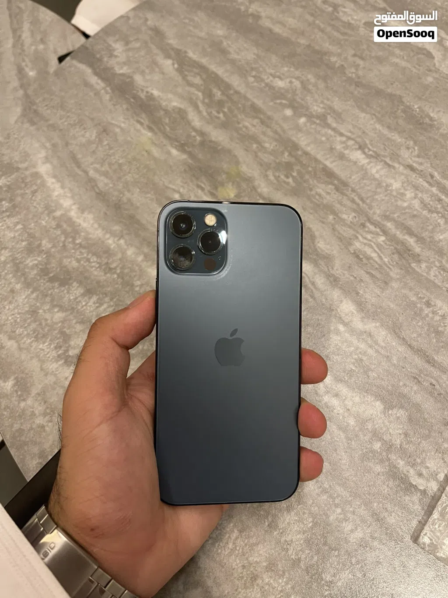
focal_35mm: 25
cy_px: 299
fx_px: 431
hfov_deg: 54.9
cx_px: 224
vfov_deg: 69.4
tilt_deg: -64.5
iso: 400
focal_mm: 5.1
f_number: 1.6
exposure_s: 1/50
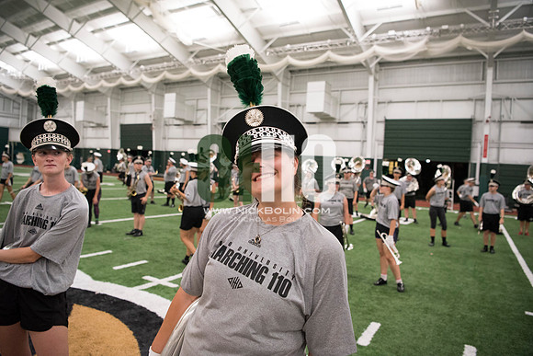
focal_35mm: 24
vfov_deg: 53.2
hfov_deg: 73.7
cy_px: 178
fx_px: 355
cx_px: 266
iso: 3200
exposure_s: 1/250
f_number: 3.2
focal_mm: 24
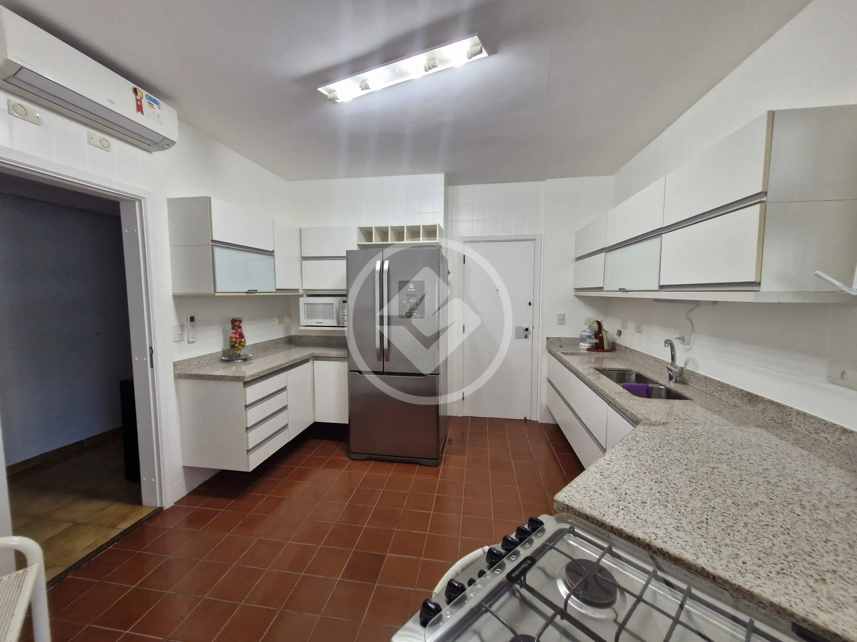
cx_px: 428
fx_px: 322
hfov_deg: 106.2
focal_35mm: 13
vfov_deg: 89.9
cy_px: 321
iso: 160
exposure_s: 1/60
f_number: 2.2
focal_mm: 1.74
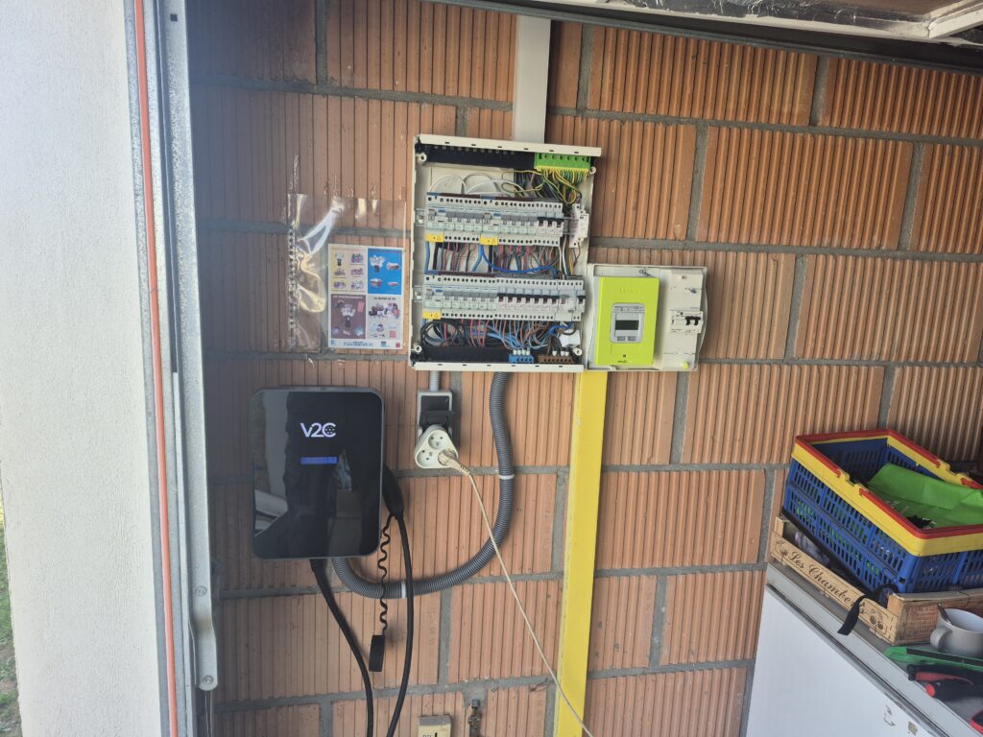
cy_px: 368
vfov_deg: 58.9
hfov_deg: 73.9
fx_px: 653
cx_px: 492
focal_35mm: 23
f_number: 1.8
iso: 25
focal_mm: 5.4
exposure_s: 1/190
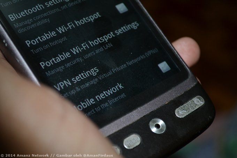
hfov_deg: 24.6
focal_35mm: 82
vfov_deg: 16.5
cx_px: 118
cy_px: 79
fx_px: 543
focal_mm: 55
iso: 500
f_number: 5.6
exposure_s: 1/60
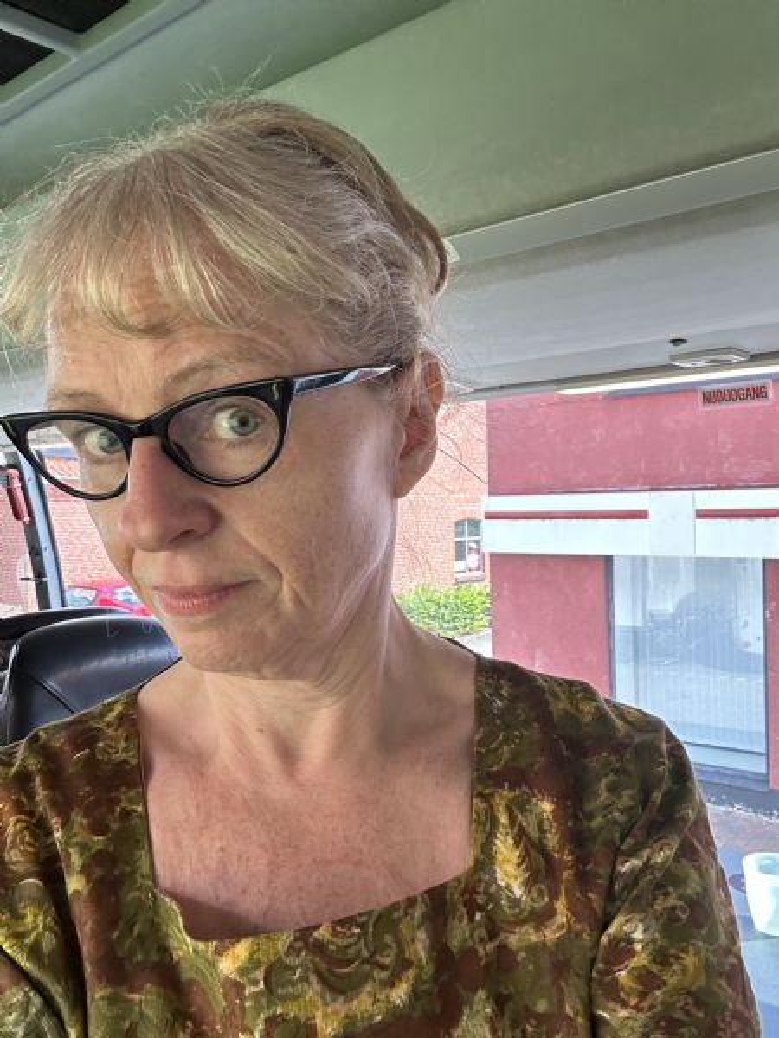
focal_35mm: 30
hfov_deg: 46.8
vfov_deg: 60.0
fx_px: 900
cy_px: 519
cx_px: 390
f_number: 1.9
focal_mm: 2.69
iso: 80
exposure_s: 1/75
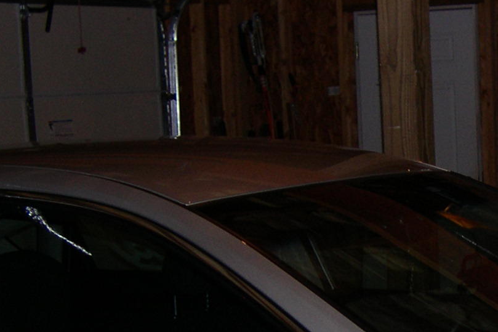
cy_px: 345
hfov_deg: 17.7
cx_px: 557
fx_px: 1535
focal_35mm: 111
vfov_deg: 12.2
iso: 100
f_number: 2.8
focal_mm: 8
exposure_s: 1/60
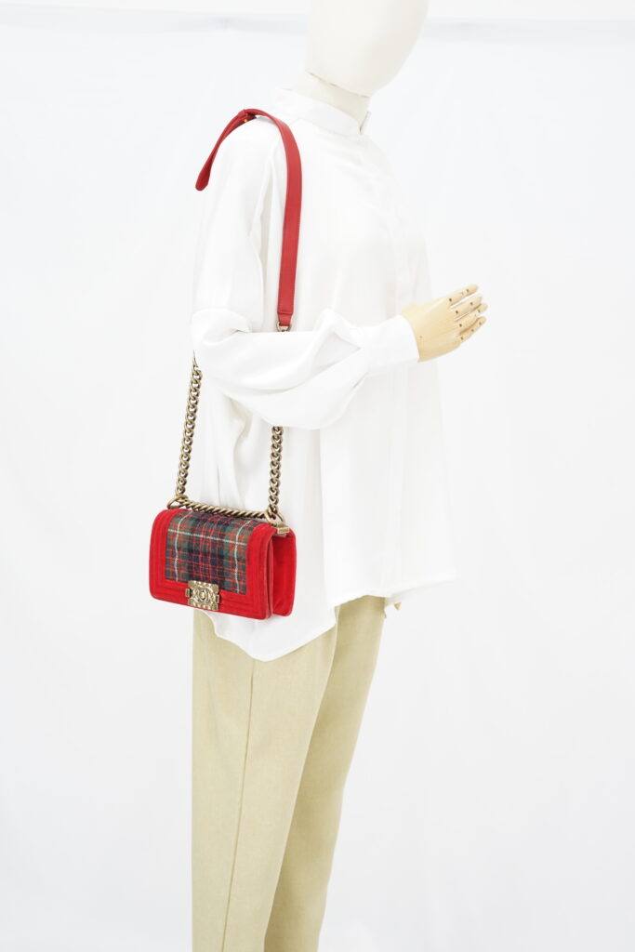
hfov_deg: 27.0
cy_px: 476
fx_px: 1322
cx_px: 318
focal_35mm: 50
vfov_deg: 39.6
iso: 640
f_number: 6.3
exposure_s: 1/6
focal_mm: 50
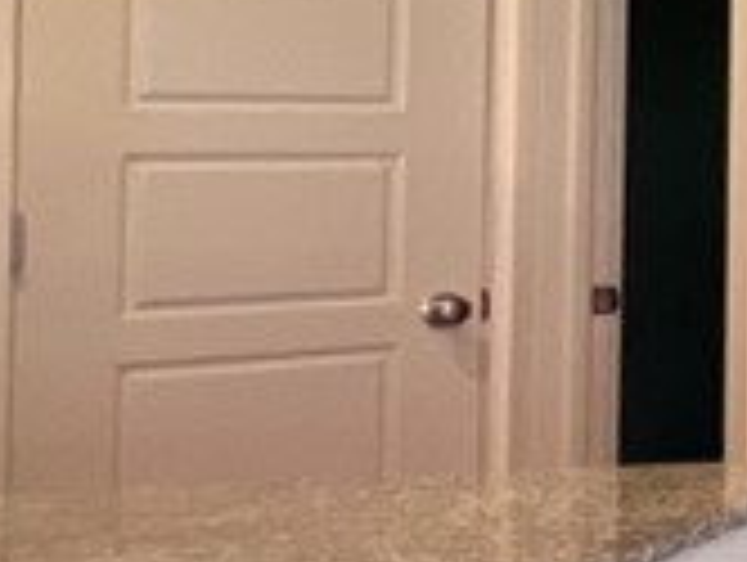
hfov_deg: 12.2
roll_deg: -0.2
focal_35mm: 80
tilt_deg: +0.8
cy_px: 112
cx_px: 2138
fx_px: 1729
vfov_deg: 18.3
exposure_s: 1/60
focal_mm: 1.57
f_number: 1.8
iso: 250
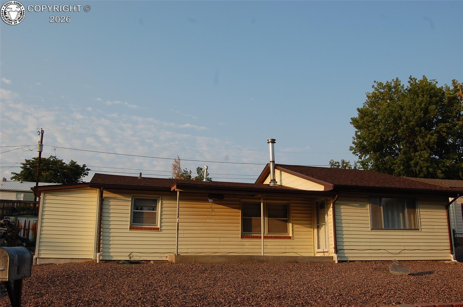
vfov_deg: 39.8
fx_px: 424
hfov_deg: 57.3
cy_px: 154
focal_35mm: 33
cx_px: 232
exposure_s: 1/200
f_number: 8
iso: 200
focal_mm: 22
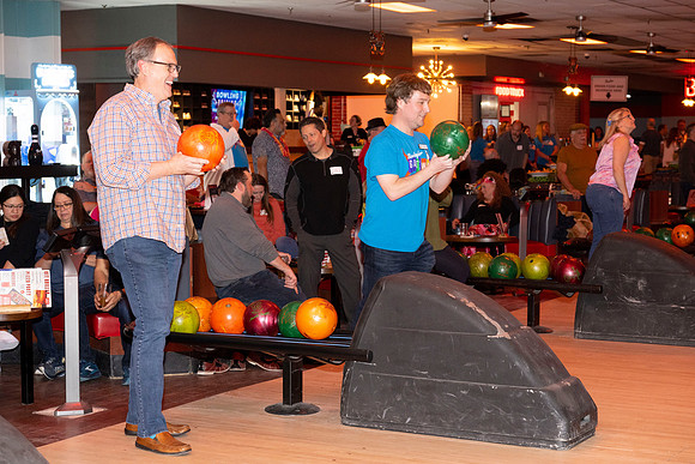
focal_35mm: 67
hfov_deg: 30.1
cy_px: 232
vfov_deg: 20.3
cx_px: 348
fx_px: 1294
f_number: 5.6
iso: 2000
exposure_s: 1/100
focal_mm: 67
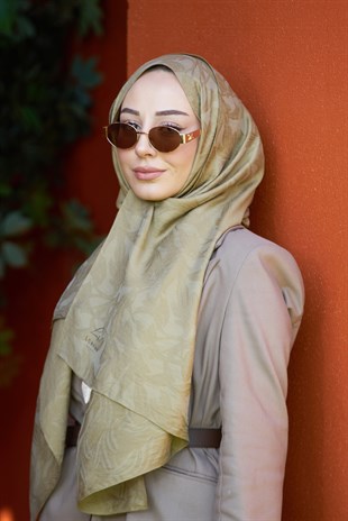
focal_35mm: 200
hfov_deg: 6.9
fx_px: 2895
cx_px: 174
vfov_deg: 10.3
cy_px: 260
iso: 200
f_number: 4
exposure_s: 1/200
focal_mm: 200
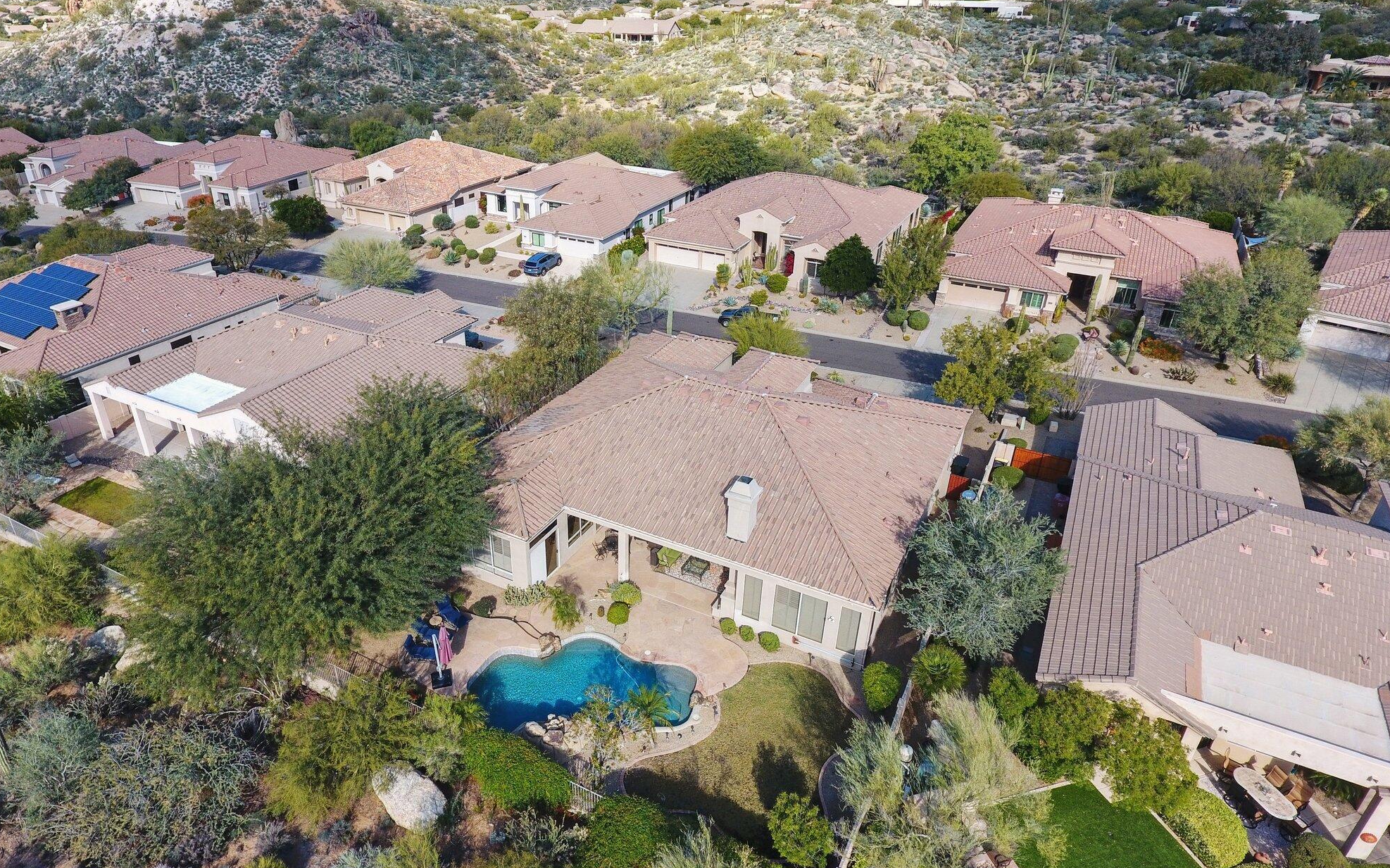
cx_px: 672
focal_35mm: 22
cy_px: 445
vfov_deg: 55.0
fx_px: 833
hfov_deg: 79.6
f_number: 2.8
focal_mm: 3.6
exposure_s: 1/558
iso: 100
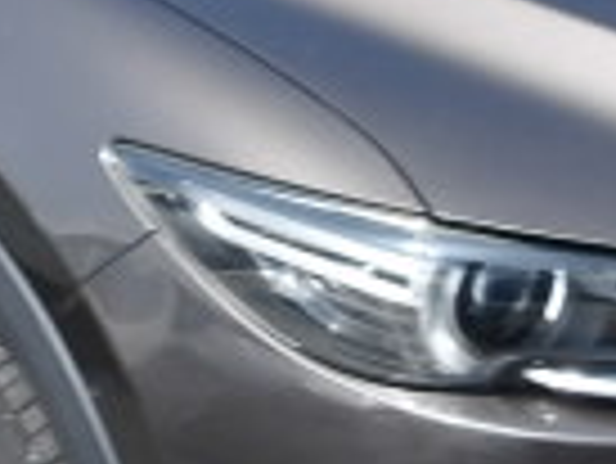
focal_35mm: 126
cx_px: 342
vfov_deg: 11.8
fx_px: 2244
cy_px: 216
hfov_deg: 15.6
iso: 101
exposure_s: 1/60
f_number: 10.4
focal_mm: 4.9
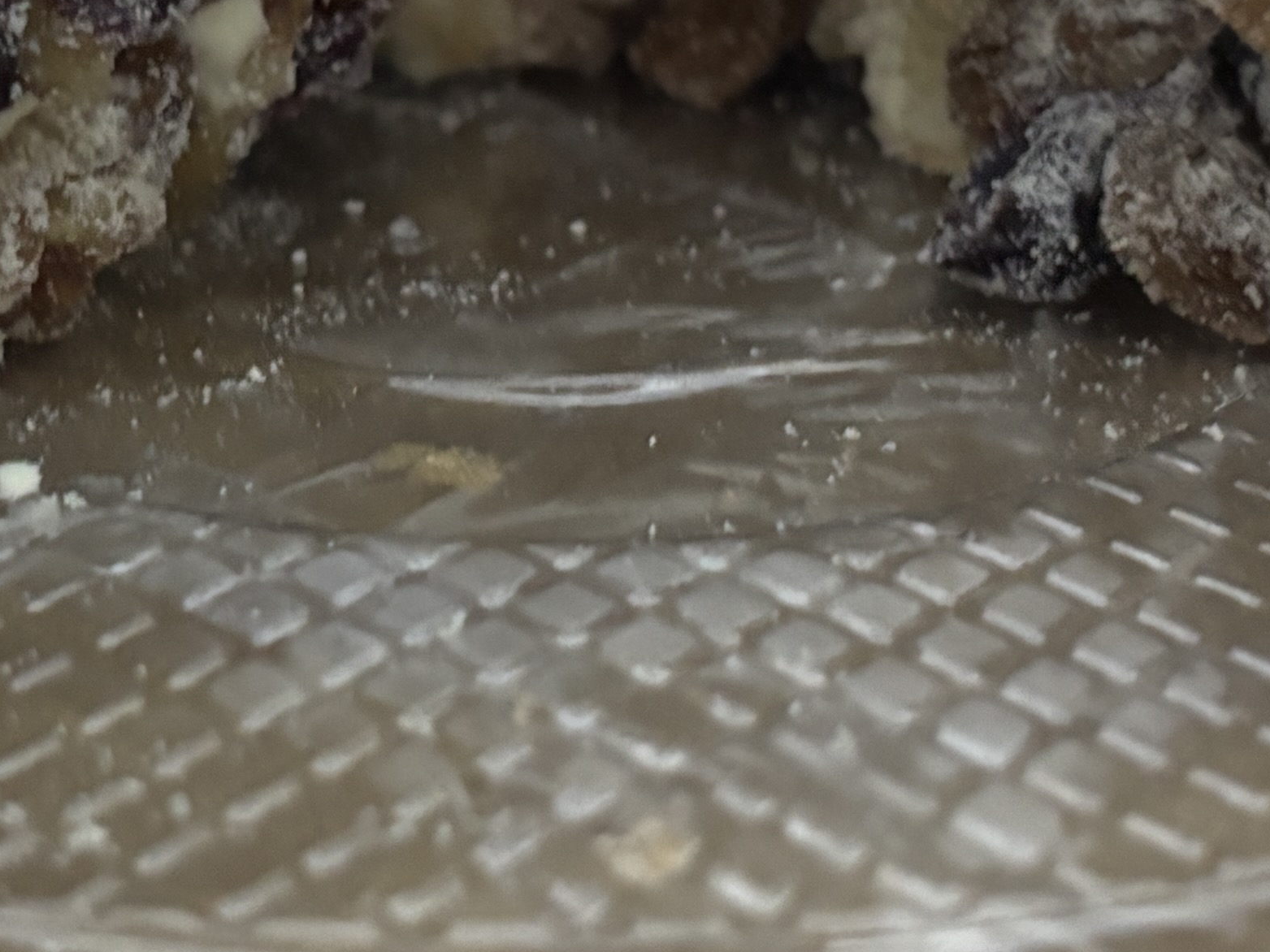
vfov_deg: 15.5
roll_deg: -1.9
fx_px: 3485
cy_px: 276
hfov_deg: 20.6
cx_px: 499
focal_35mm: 95
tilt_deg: -24.4
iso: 1000
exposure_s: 1/25
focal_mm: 5.96
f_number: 1.6
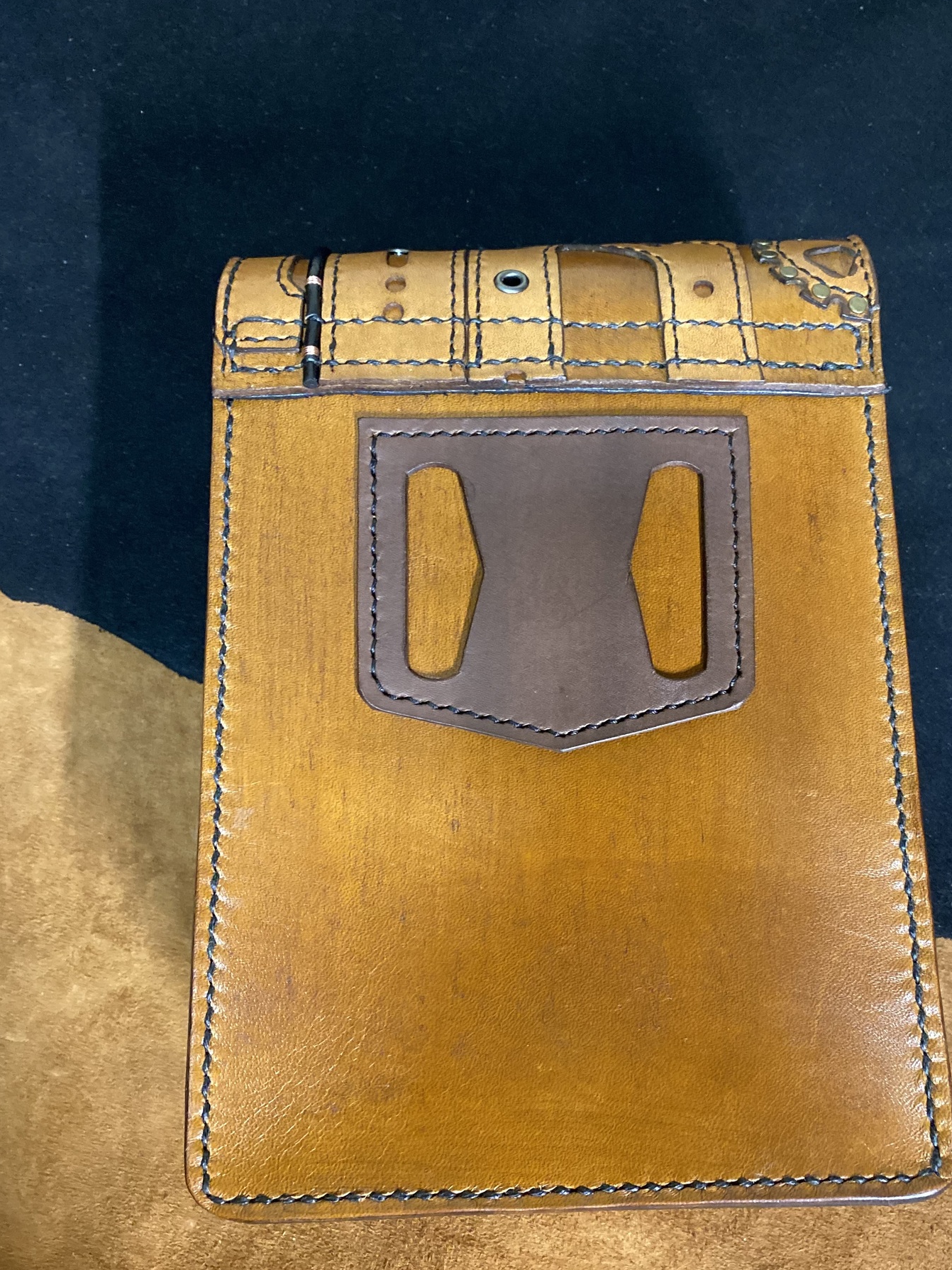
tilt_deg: -77.0
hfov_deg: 45.3
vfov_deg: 58.1
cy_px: 722
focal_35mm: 31
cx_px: 544
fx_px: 1137
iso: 640
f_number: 1.8
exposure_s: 1/33
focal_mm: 4.25
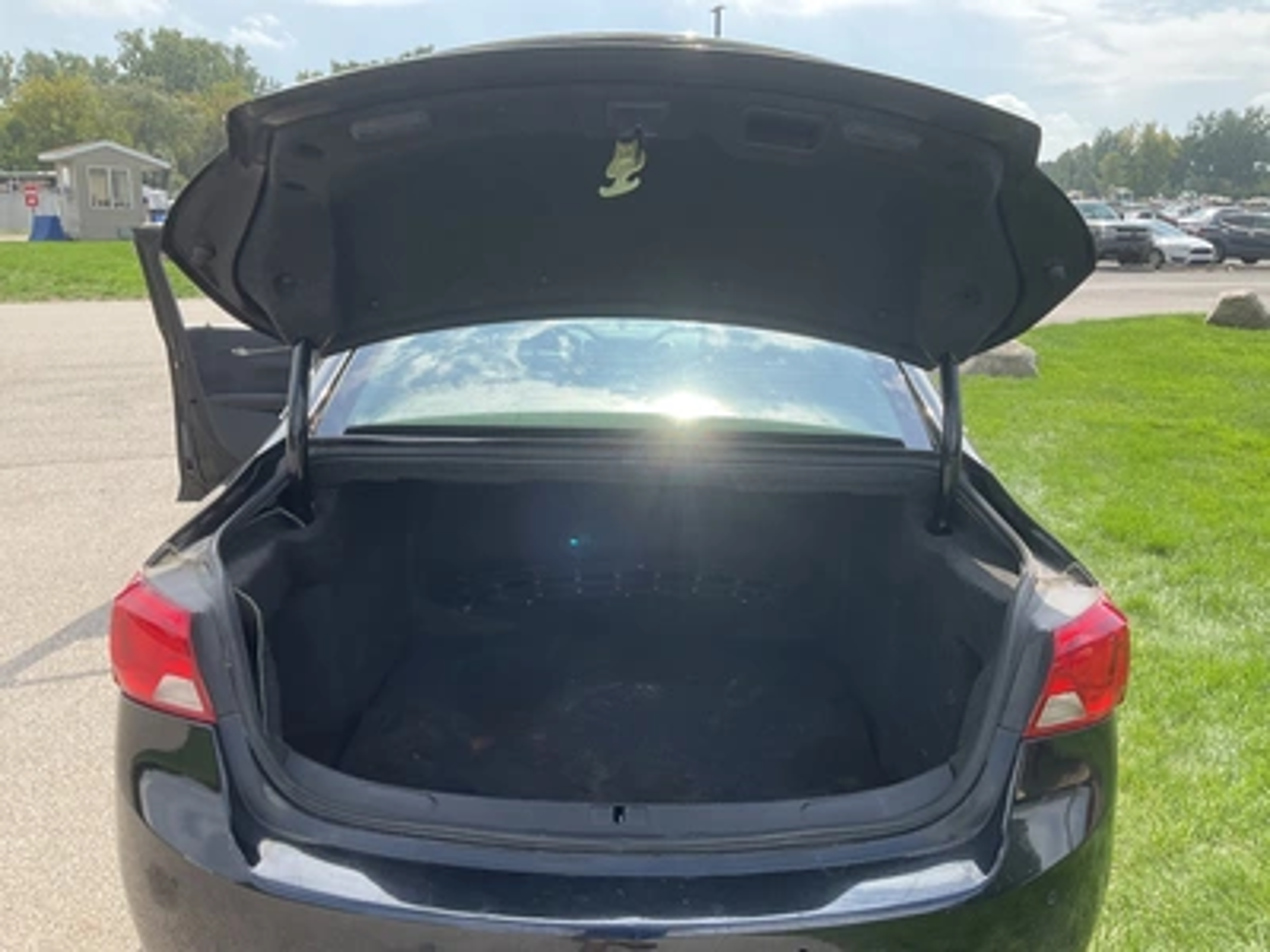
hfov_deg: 61.7
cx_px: 635
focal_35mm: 29
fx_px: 1064
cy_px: 476
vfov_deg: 48.2
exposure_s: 1/586
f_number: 1.8
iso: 25
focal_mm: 3
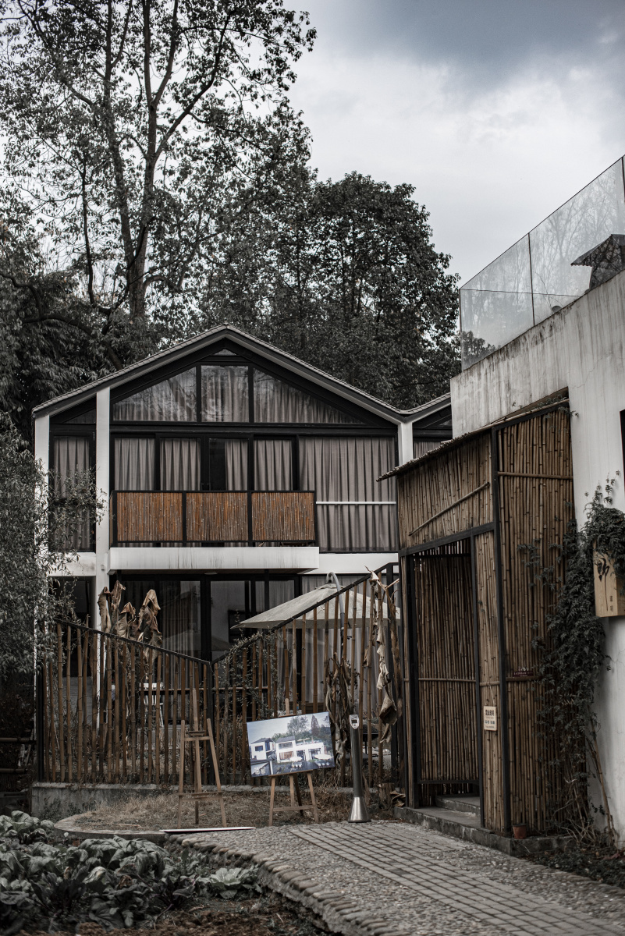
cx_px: 312
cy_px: 468
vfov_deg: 39.6
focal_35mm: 50
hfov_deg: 27.0
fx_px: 1301
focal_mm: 50
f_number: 2.8
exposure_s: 1/4000
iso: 500
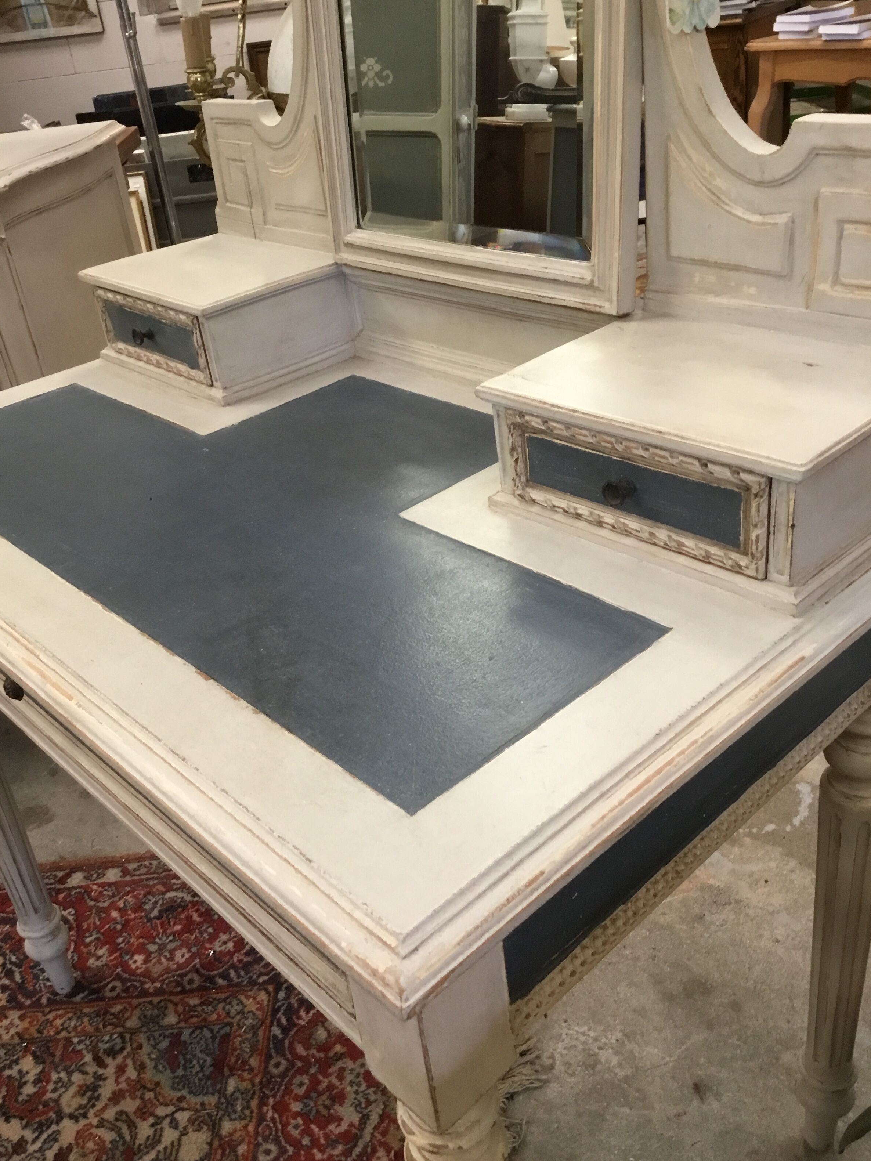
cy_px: 581
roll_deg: +9.1
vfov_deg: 56.8
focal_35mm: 32
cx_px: 429
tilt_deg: -30.1
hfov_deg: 44.2
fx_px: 1073
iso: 160
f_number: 2.4
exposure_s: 1/33
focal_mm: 3.3
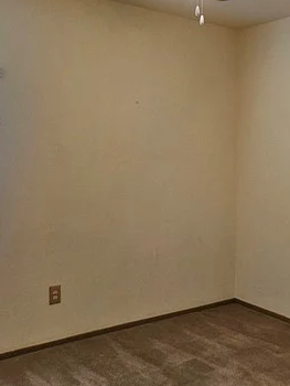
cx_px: 196
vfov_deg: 48.8
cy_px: 164
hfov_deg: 37.3
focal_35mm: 38
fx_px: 424
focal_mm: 2.2
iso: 160
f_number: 2.2
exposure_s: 1/60.2
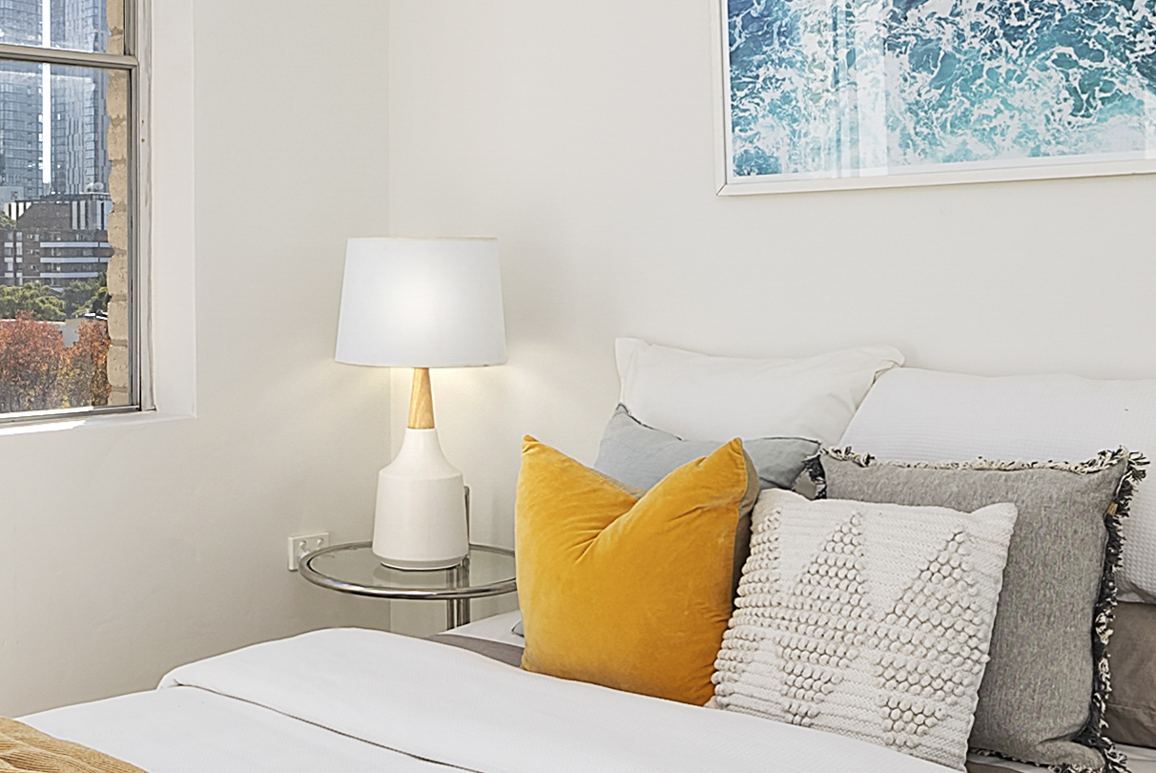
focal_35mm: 49
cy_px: 274
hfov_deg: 39.5
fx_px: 1575
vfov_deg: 27.4
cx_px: 327
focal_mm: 14
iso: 250
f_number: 10
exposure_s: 1/125
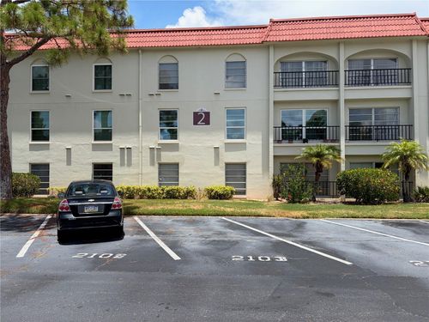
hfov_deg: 67.3
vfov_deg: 53.1
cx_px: 214
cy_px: 161
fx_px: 322
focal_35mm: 26
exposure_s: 1/2865
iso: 50
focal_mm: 5.96
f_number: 1.6
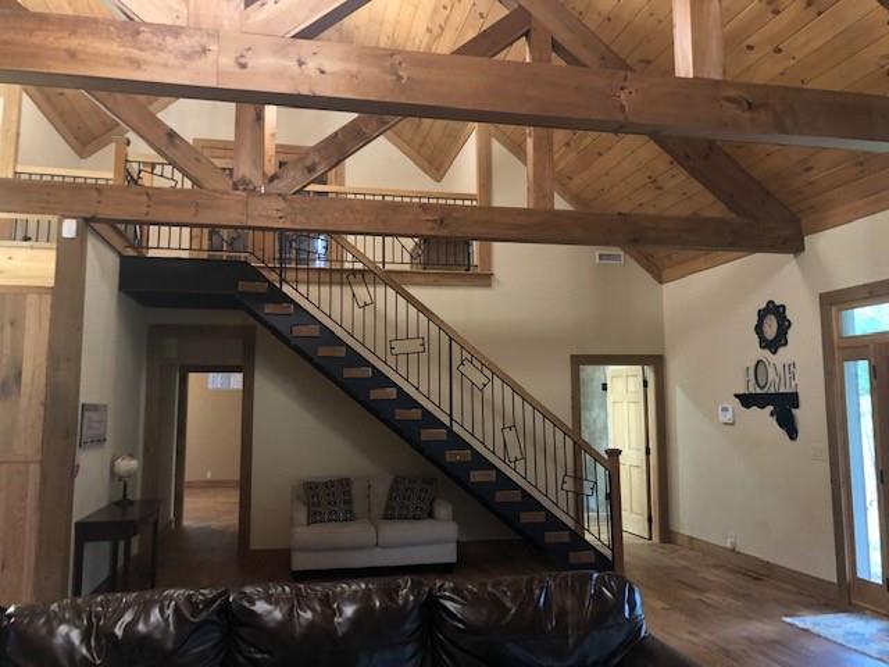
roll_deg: +1.0
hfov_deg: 63.4
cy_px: 334
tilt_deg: +7.5
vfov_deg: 49.7
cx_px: 444
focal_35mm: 28
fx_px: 719
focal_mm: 4
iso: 500
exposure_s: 1/30
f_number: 1.8
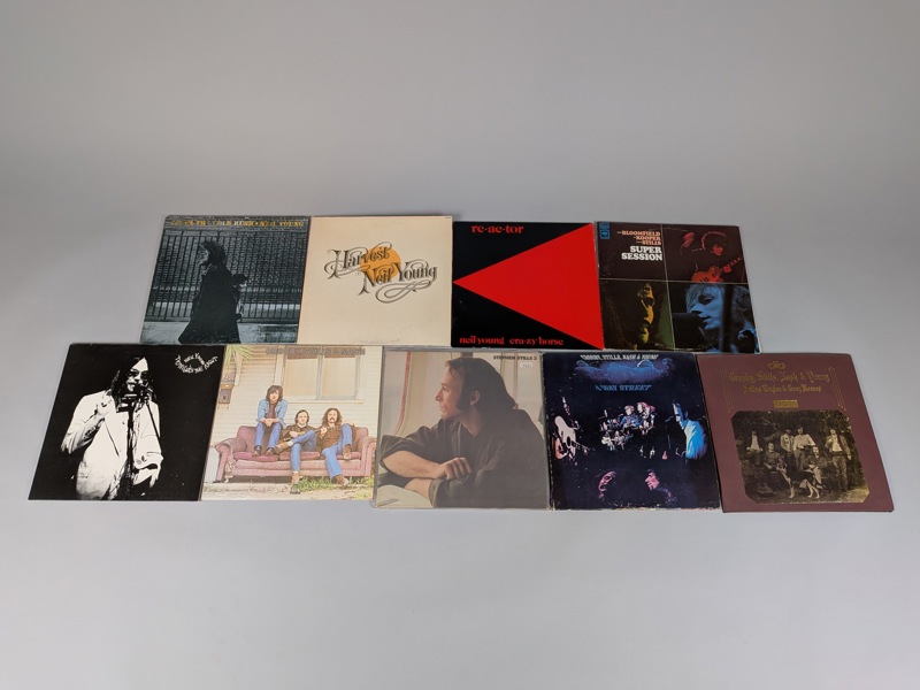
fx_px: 638
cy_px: 345
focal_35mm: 24
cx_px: 460
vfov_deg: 56.8
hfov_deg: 71.6
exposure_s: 1/50
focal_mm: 4.53
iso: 37
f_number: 1.7
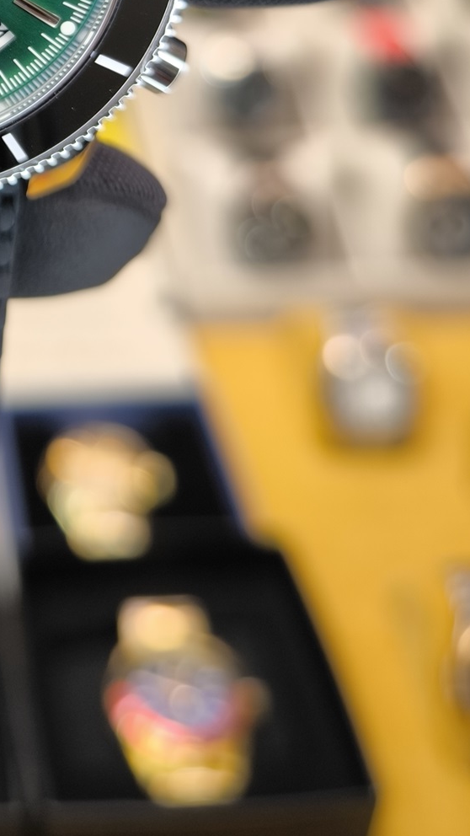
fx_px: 1196
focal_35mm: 54
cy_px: 4
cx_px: -98
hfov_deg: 20.7
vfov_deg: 35.0
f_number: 1.9
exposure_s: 1/83.4
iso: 64
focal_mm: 6.92
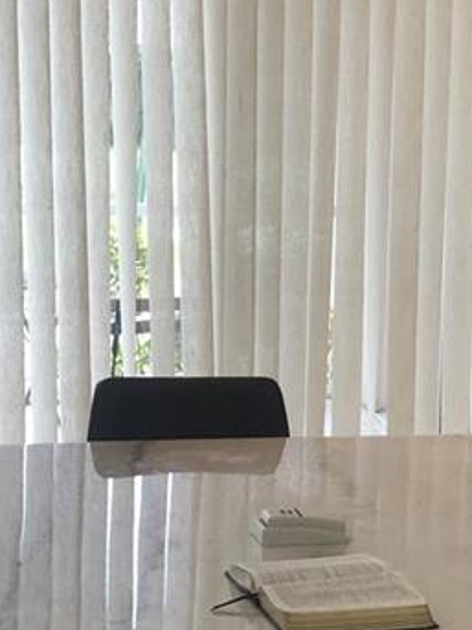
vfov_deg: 19.9
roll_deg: +0.2
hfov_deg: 15.0
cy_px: 443
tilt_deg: -8.8
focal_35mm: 98
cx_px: 340
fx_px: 1783
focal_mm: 3.99
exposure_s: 1/30
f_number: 1.8
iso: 25
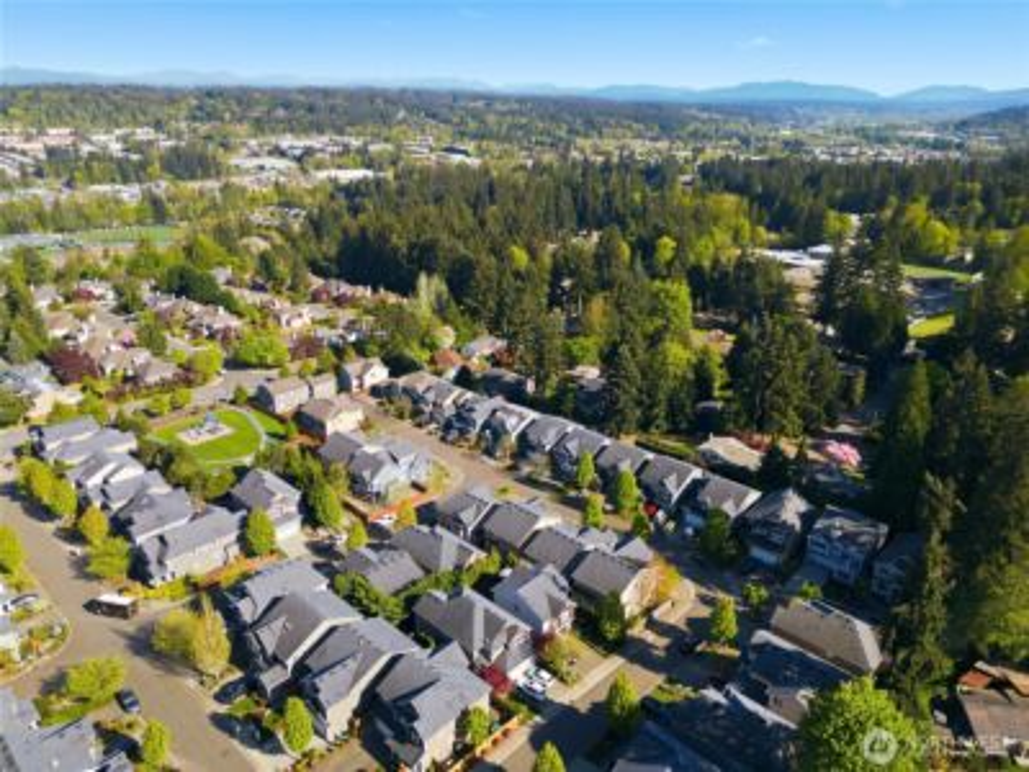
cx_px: 514
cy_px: 386
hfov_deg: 71.6
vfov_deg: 56.8
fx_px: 713
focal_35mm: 24
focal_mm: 6.7
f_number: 1.7
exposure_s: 1/1600
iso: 140
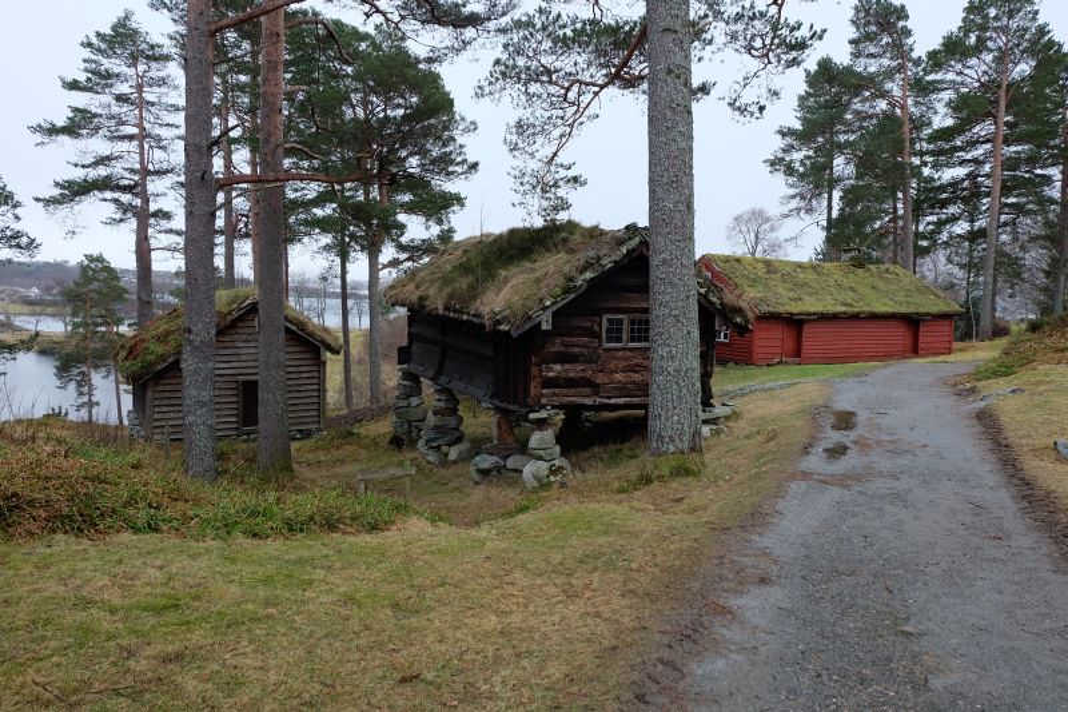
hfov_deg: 73.8
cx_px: 534
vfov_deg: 53.1
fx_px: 712
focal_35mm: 24
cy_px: 356
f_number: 4.5
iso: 400
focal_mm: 16
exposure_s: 1/140
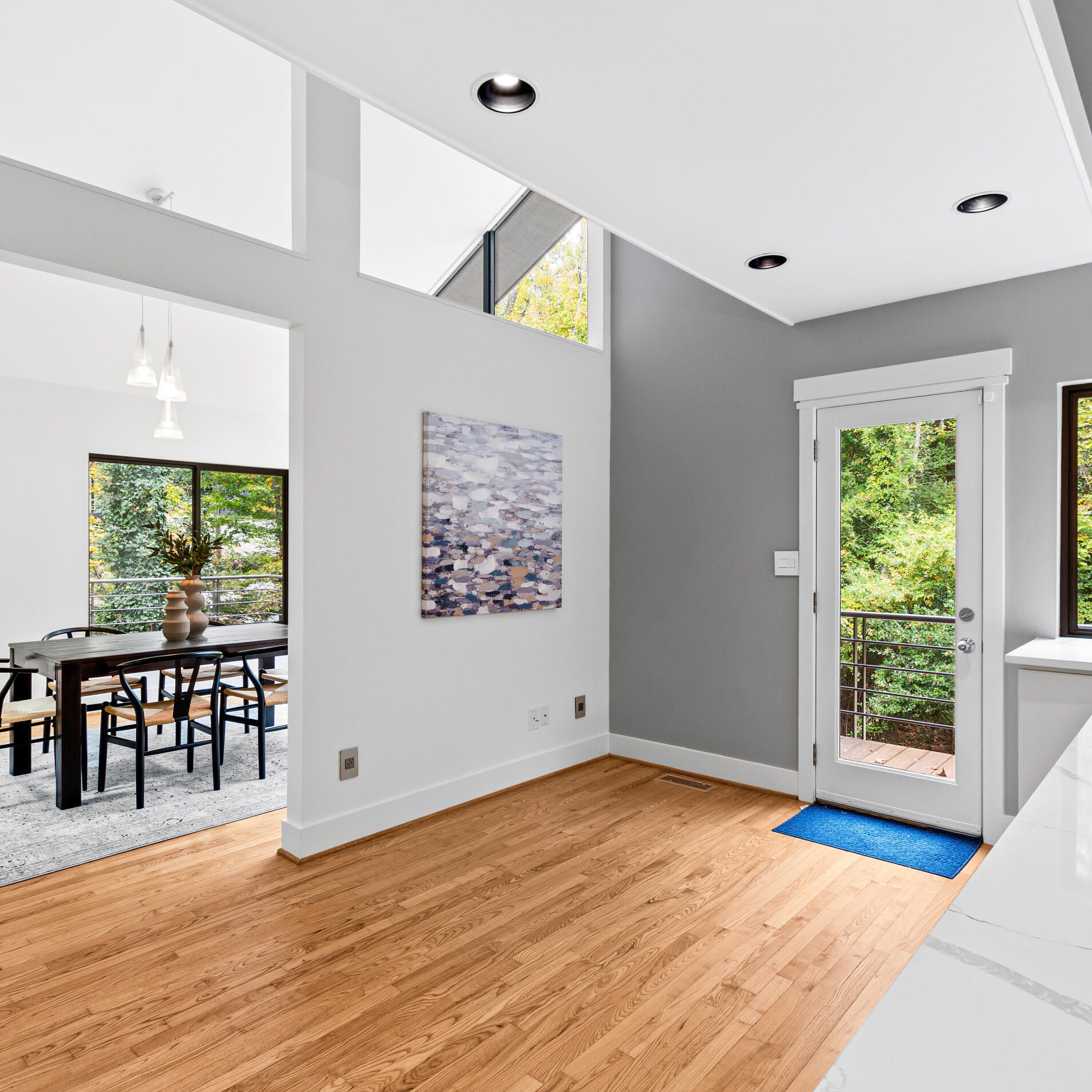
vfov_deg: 74.8
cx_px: 560
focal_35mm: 20
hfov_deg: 74.8
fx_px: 714
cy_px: 546
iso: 100
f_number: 8
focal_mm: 10
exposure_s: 1/3
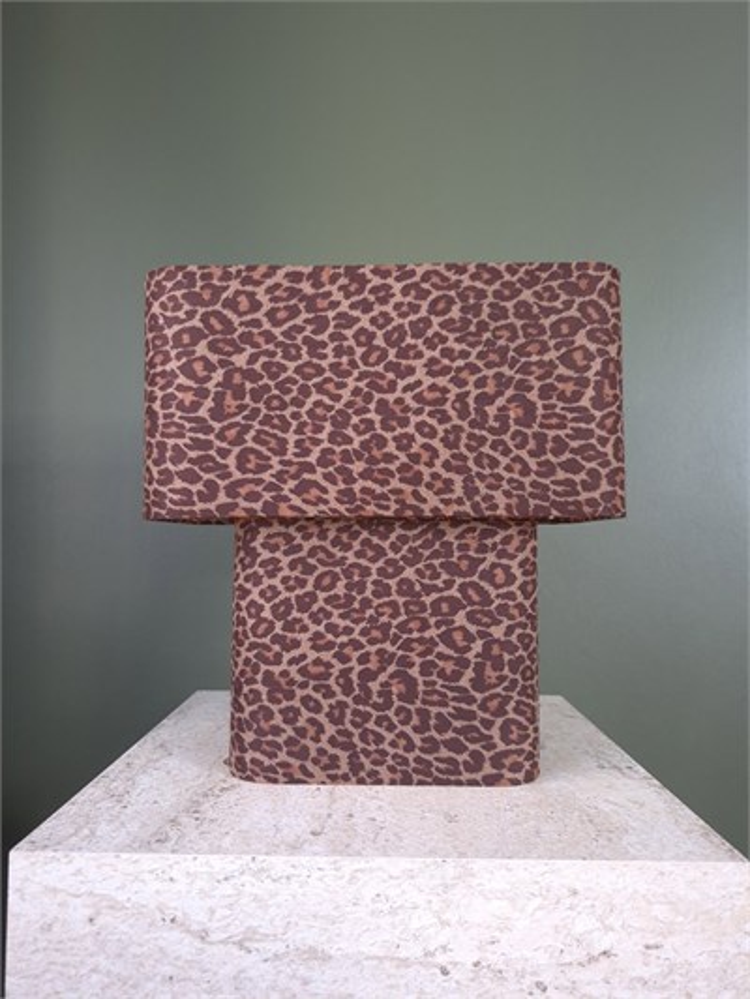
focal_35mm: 23
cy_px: 500
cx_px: 375
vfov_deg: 73.9
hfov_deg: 58.9
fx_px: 664
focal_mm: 5.4
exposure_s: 1/25
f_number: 1.8
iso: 320
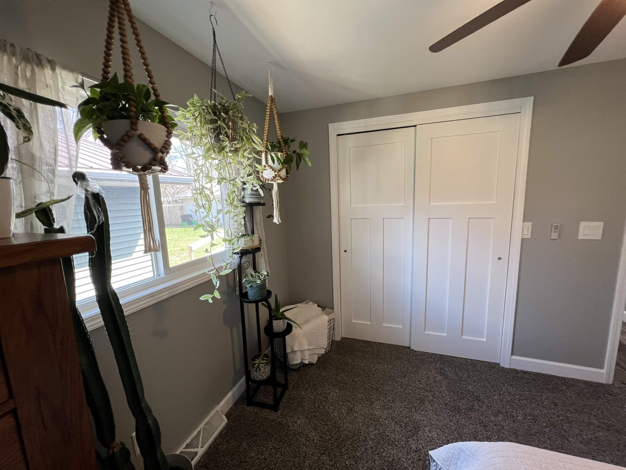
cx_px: 313
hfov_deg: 106.2
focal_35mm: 13
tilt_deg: -7.5
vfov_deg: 89.9
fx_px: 235
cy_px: 235
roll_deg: +2.1
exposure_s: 1/120
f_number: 1.8
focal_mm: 1.57
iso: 200
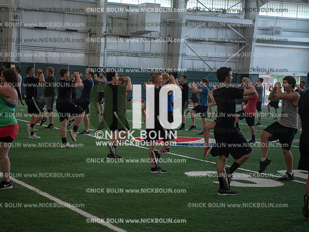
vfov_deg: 18.0
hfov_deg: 23.8
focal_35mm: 82
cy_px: 115
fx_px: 732
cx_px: 136
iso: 640
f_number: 3.2
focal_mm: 70
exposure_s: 1/320
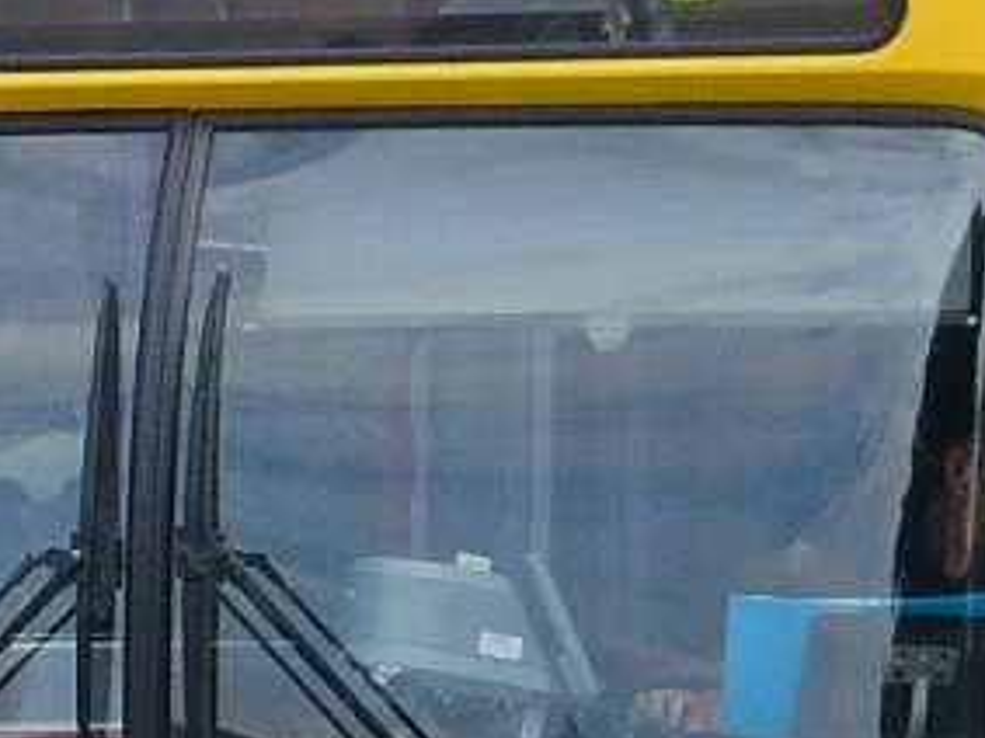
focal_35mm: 396
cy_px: 49
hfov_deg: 5.0
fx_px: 11263
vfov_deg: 3.7
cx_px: 355
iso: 200
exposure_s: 1/320
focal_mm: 12.5
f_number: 4.5
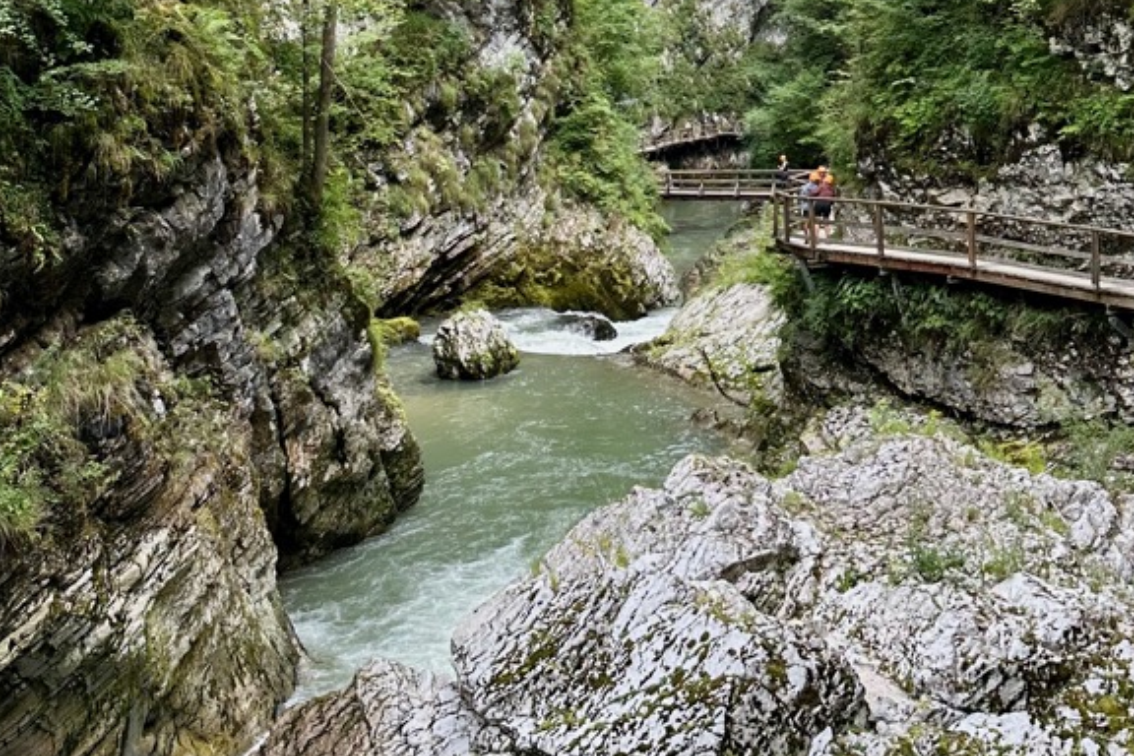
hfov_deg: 38.2
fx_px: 1638
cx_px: 561
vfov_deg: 24.3
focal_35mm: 52
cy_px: -75
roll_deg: -0.1
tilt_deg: +2.7
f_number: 1.78
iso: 80
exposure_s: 1/357
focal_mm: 6.86
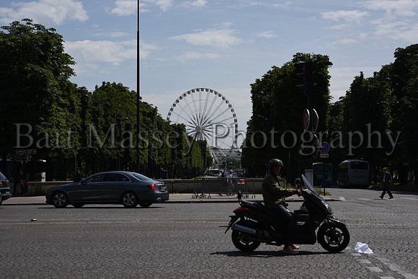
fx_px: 871
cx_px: 209
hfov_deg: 27.0
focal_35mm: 75
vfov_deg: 18.2
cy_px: 140
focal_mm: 75
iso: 64
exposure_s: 1/200
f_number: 13
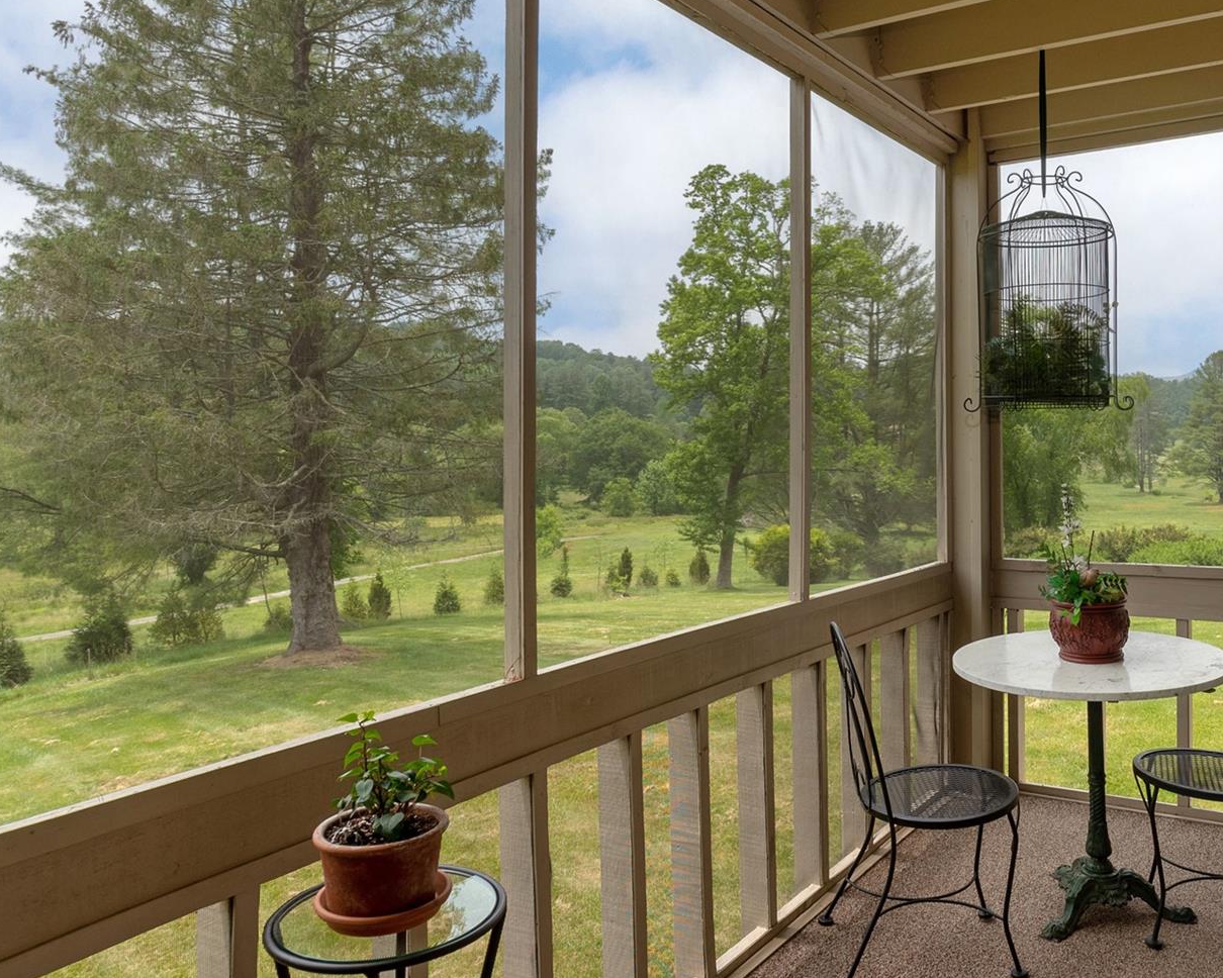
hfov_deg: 62.4
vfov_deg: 53.2
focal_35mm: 27
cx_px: 820
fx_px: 977
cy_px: 474
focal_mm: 17
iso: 320
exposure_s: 1/200
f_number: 11
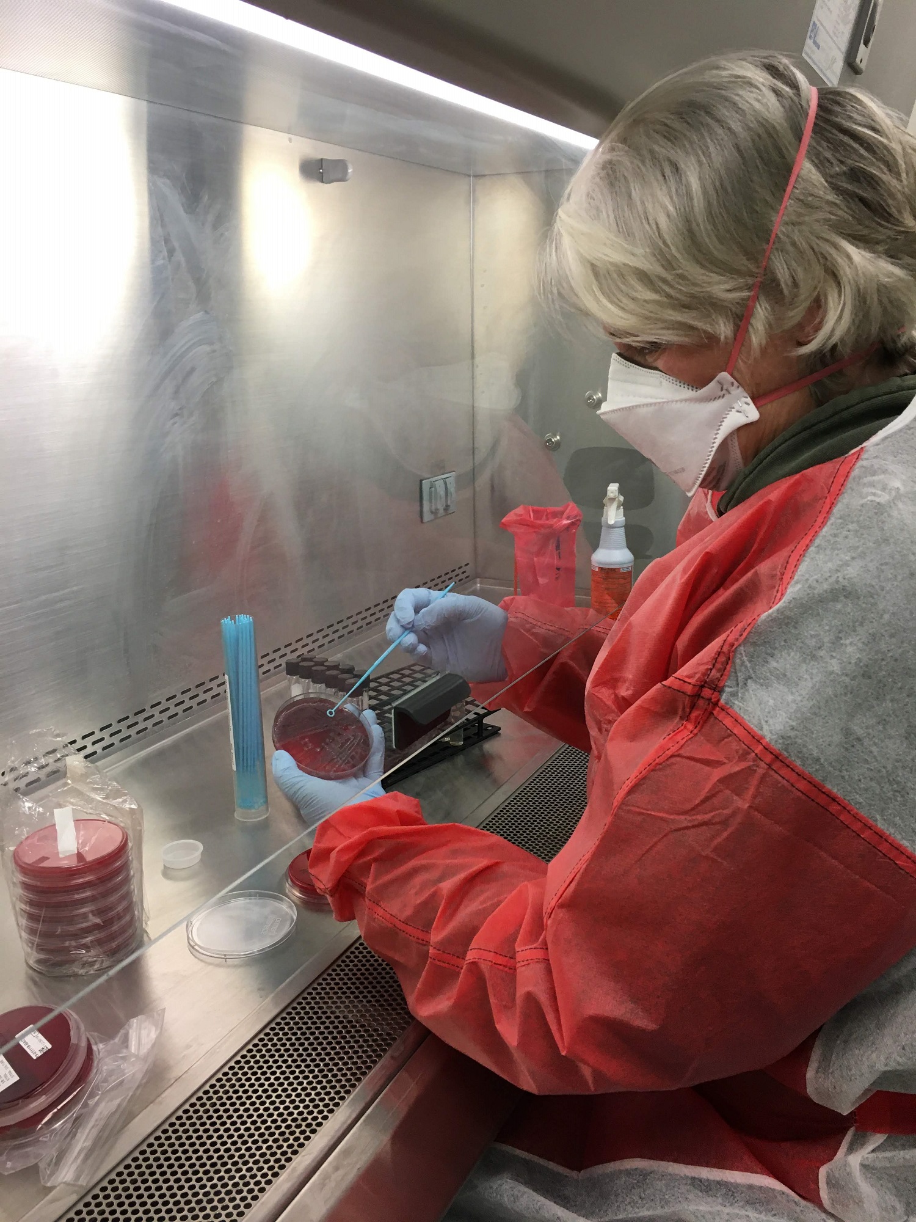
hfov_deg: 48.2
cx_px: 458
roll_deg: +2.8
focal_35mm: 29
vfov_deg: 61.7
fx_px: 1023
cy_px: 611
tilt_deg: -16.9
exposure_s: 1/30
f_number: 2.2
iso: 40
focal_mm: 4.15
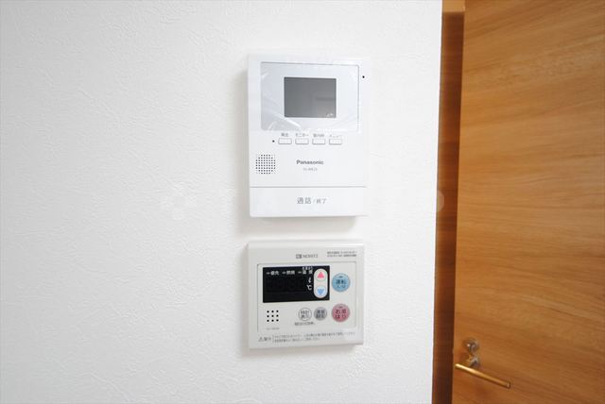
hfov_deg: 85.4
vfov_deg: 63.3
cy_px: 202
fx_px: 328
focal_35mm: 20
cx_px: 302
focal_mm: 13
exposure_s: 1/8
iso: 100
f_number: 5
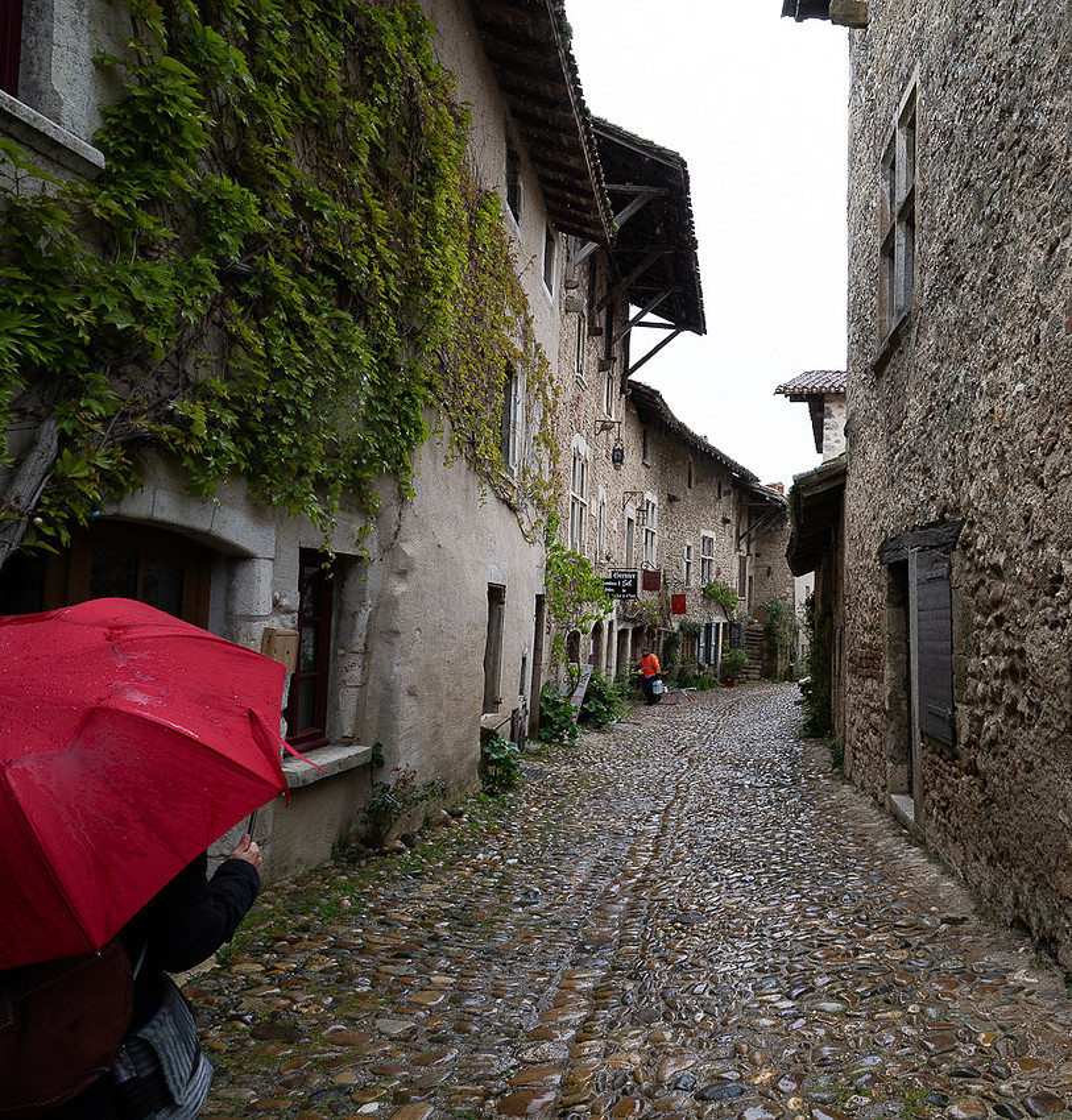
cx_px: 840
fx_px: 887
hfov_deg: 58.1
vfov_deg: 64.6
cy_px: 560
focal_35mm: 25
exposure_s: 1/400
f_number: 9
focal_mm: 19
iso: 1600
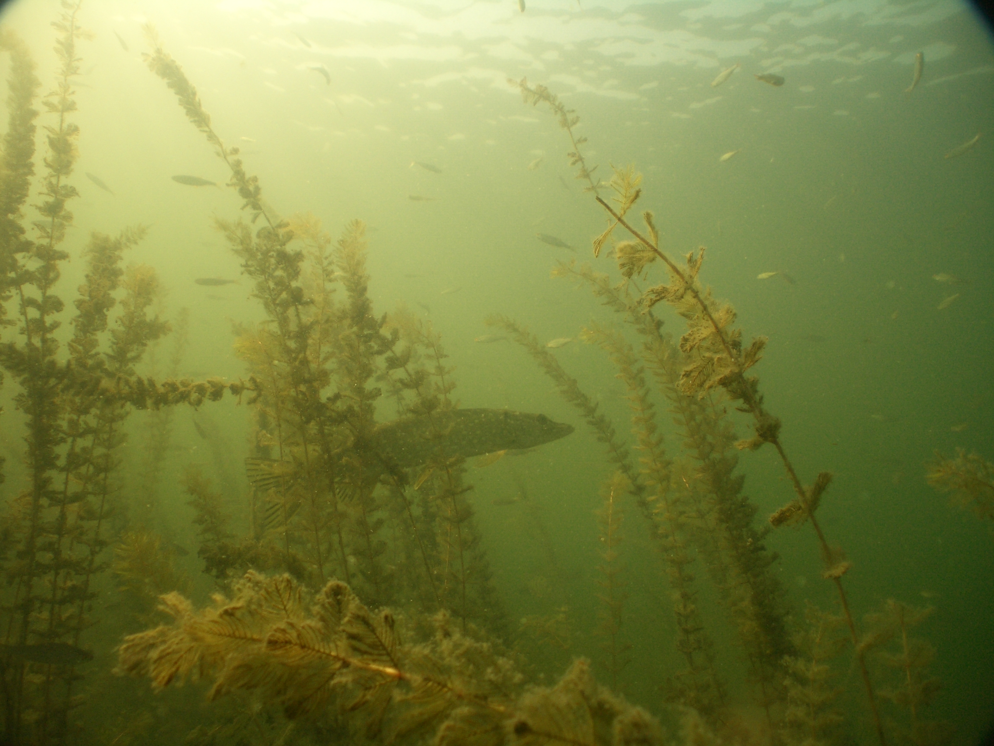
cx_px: 497
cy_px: 373
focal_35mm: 35
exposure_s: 1/250
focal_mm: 5.8
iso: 50
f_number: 2.6
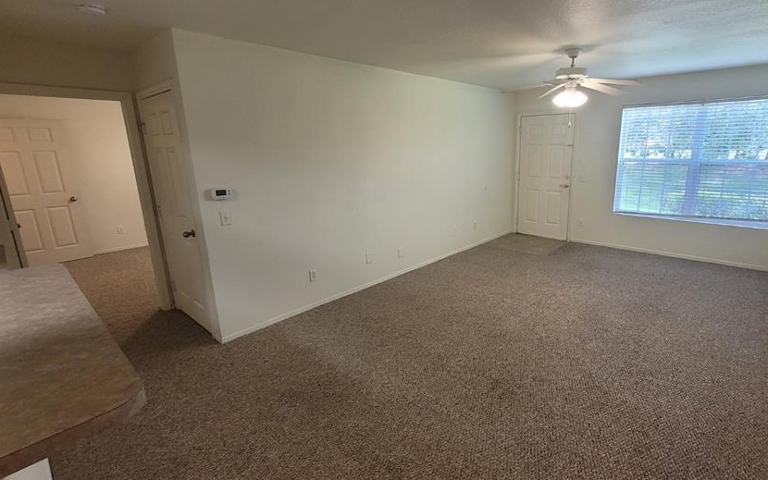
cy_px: 231
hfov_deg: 93.9
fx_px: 356
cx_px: 433
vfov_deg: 68.0
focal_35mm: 17
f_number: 2.2
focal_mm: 1.74
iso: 160
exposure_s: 1/60
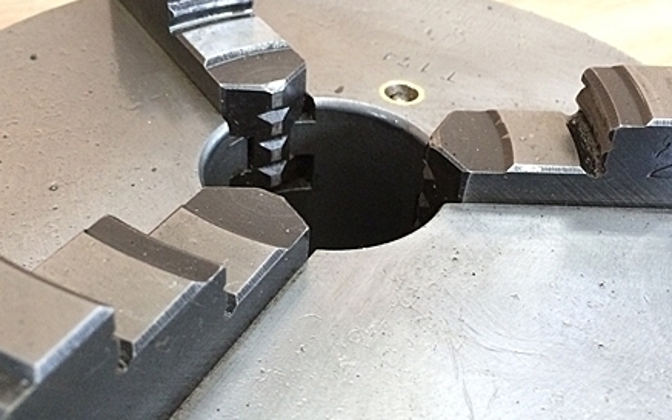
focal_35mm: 45
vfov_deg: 28.6
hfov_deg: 44.4
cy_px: 211
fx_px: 824
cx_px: 321
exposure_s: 1/30
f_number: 2.2
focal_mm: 4.15
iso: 200
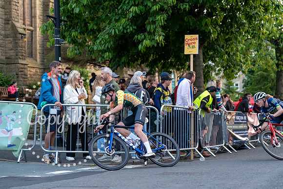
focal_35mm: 70
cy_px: 94
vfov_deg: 19.5
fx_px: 550
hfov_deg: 28.8
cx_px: 142
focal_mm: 70
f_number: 2.8
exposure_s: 1/1000
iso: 3200
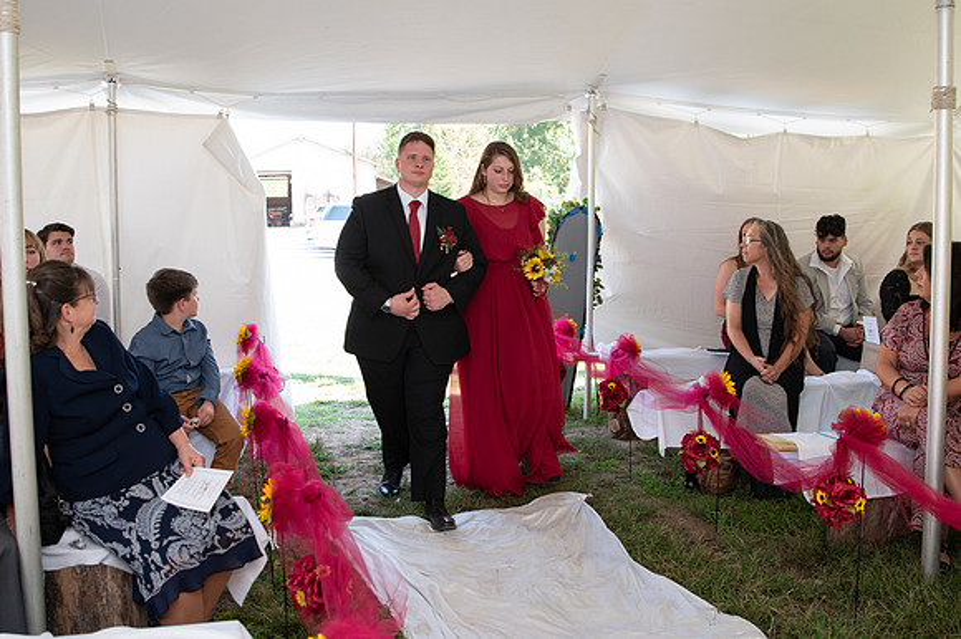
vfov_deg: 39.1
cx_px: 448
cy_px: 296
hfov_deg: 56.1
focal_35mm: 34
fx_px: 900
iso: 320
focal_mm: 24
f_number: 3.2
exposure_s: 1/200
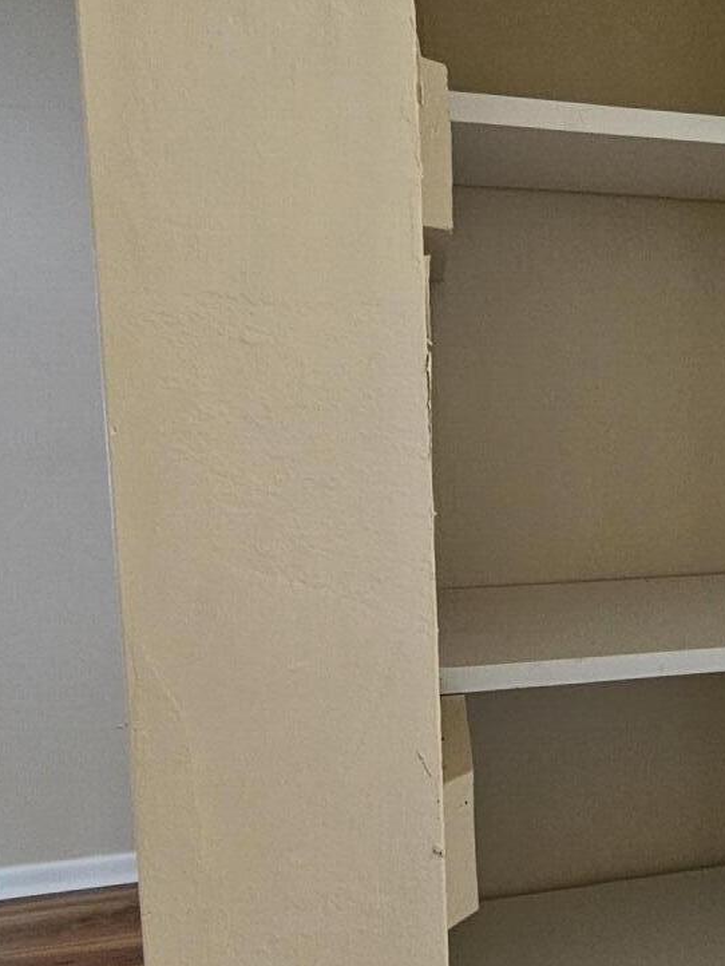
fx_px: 1005
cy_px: 518
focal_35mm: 36
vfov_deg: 51.3
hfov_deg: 33.2
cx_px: 847
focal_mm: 2.2
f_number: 2.2
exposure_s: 1/30
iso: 500
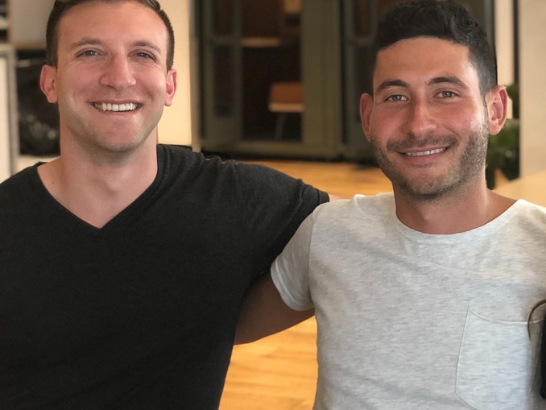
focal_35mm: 92
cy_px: 110
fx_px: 1452
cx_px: 457
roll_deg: +1.0
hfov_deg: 21.0
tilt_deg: -5.1
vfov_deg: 16.0
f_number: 2.4
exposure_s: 1/24
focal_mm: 6
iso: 160
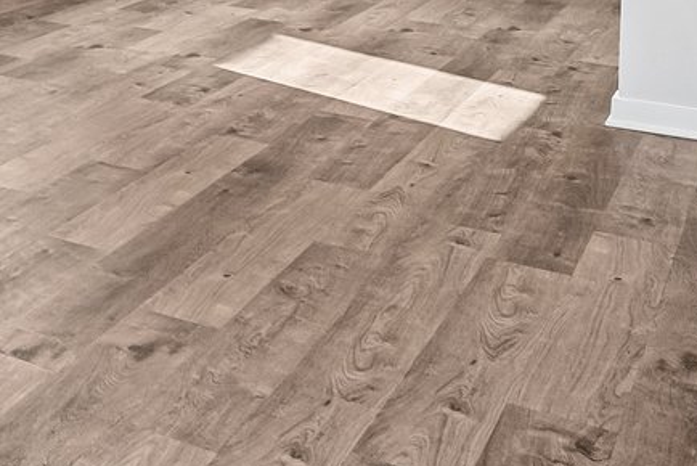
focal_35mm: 66
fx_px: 1279
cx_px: -334
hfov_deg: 24.2
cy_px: -242
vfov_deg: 18.3
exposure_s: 1/50
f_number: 8
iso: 400
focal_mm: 14
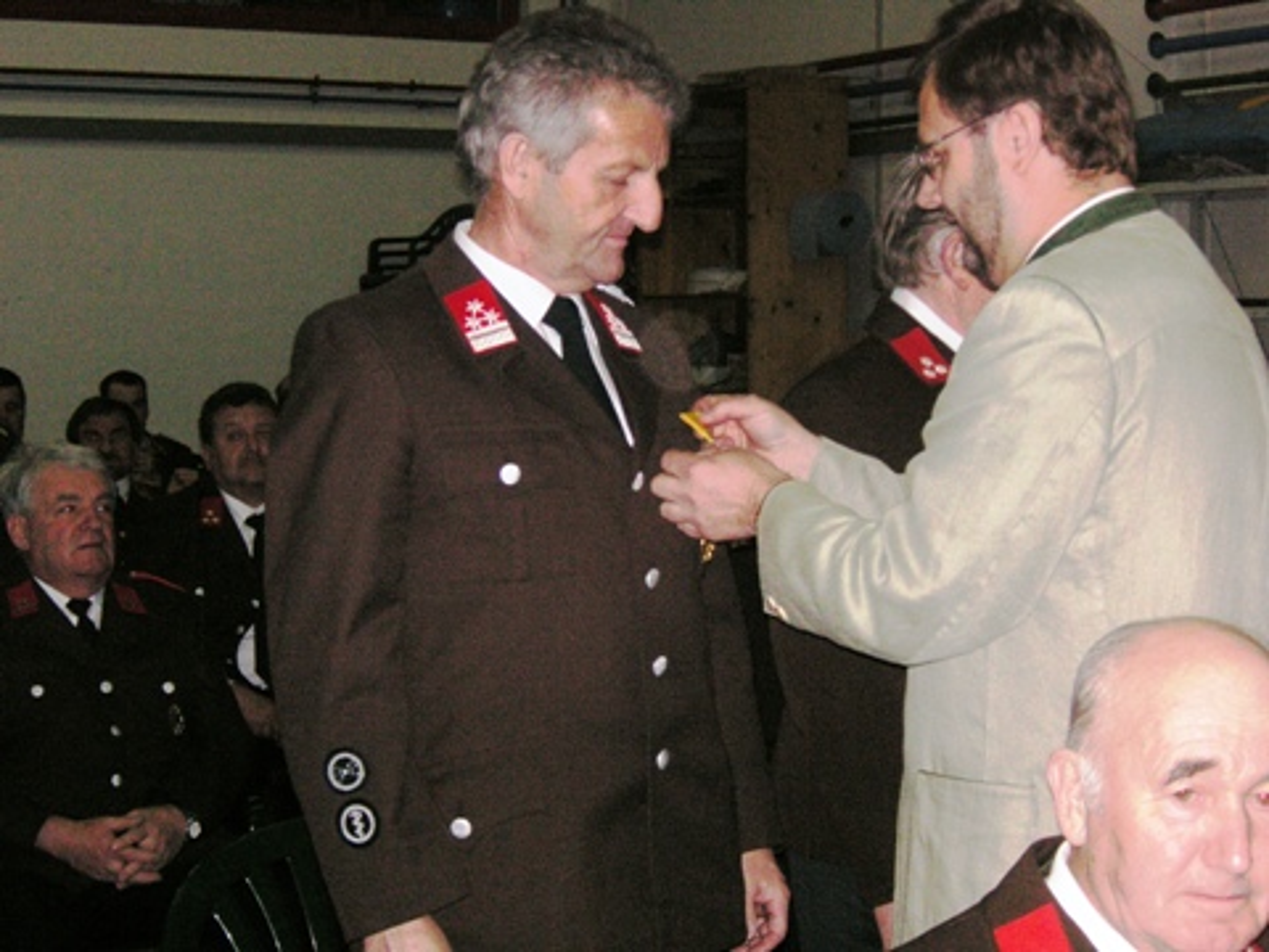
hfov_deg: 31.7
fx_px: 2236
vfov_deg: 24.0
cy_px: 476
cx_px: 634
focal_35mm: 61
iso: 160
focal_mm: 10.2
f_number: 3.9
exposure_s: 1/60
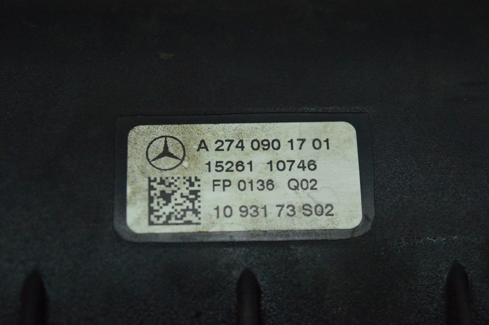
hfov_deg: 24.6
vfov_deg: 16.5
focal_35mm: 82
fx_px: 1120
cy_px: 162
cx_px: 244
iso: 6400
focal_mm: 55
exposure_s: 1/800
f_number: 5.6
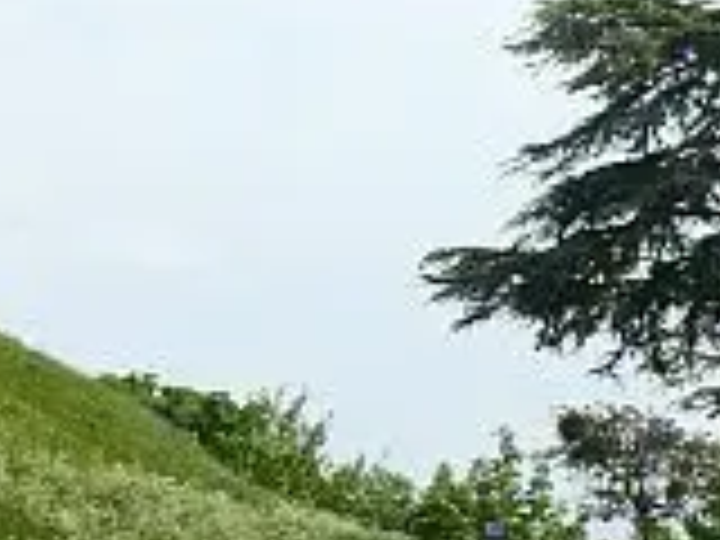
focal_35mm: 148
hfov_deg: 12.0
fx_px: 3078
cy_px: 562
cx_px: -675
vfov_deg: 9.9
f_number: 8
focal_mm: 6.1
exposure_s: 1/160
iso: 100
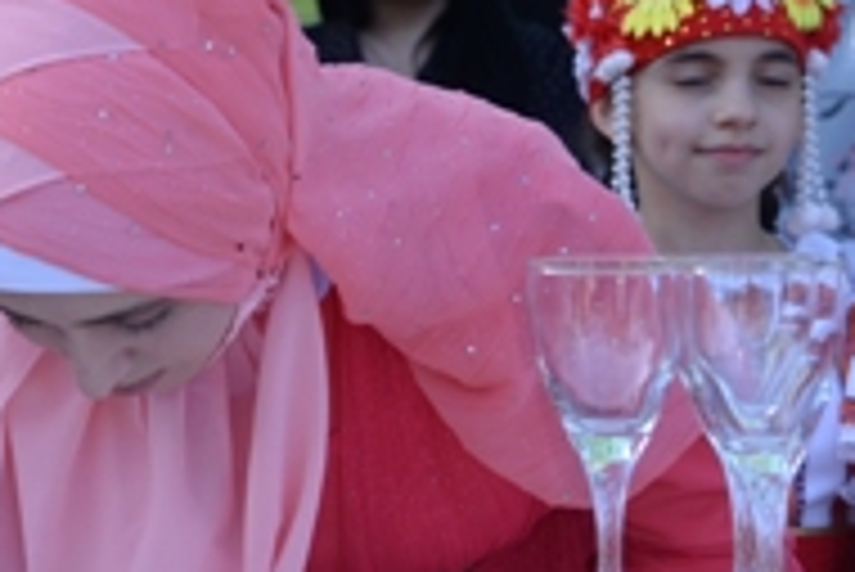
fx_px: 3518
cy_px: 245
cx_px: -274
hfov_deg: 13.3
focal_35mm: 148
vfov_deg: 9.3
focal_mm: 44
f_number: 5
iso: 280
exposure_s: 1/400
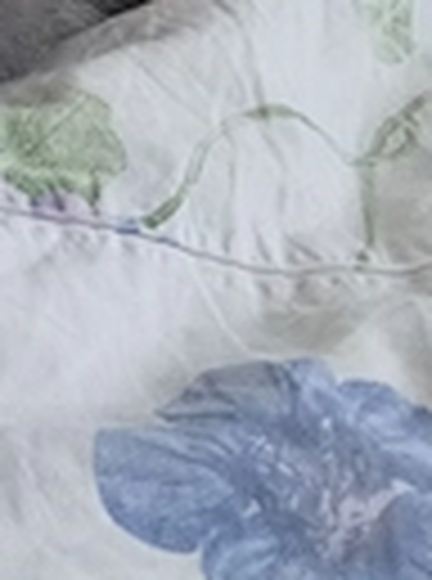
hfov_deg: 16.0
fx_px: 1405
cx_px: -212
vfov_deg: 21.4
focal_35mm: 84
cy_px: -151
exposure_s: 1/50
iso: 2221
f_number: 1.8
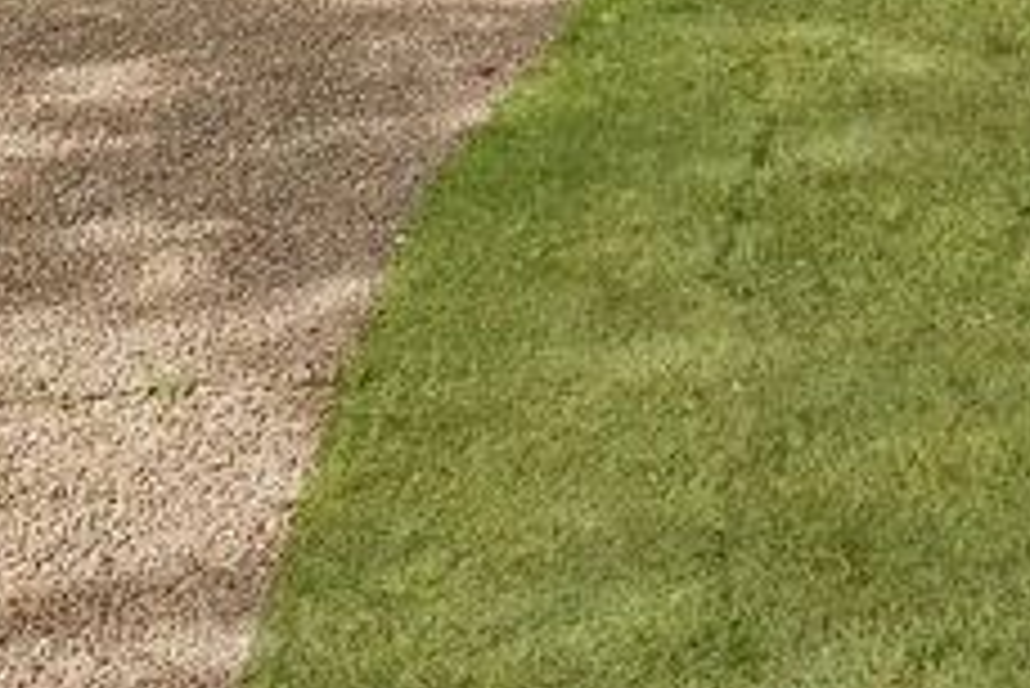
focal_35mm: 94
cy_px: -794
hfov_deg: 21.5
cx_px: 729
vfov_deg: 12.4
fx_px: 2691
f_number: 7.1
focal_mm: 21
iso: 640
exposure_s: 1/250
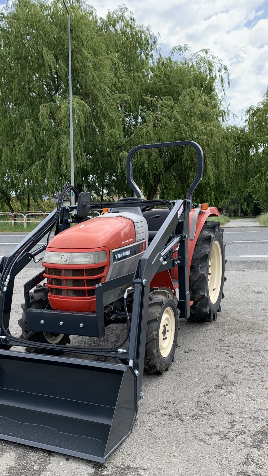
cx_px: 85
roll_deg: +3.1
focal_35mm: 36
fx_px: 455
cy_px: 297
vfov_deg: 54.7
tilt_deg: -9.0
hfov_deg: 32.5
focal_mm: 4.25
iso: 25
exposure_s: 1/919
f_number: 1.8
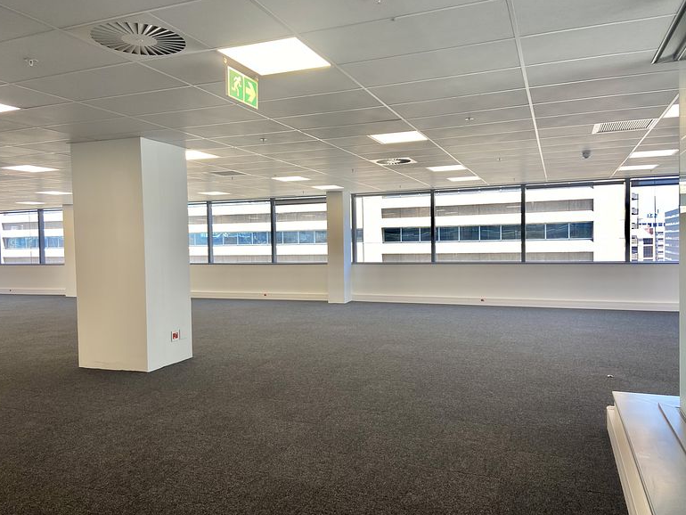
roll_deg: +0.2
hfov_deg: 65.3
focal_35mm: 27
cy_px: 264
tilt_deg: -1.9
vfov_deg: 51.4
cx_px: 344
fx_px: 535
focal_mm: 4.25
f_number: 1.8
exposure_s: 1/100
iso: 40
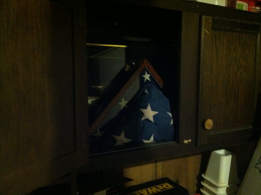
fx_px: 264
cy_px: 98
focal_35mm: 35
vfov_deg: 40.6
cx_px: 130
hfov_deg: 52.7
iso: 1000
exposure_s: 1/15
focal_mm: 3.85
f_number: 2.8
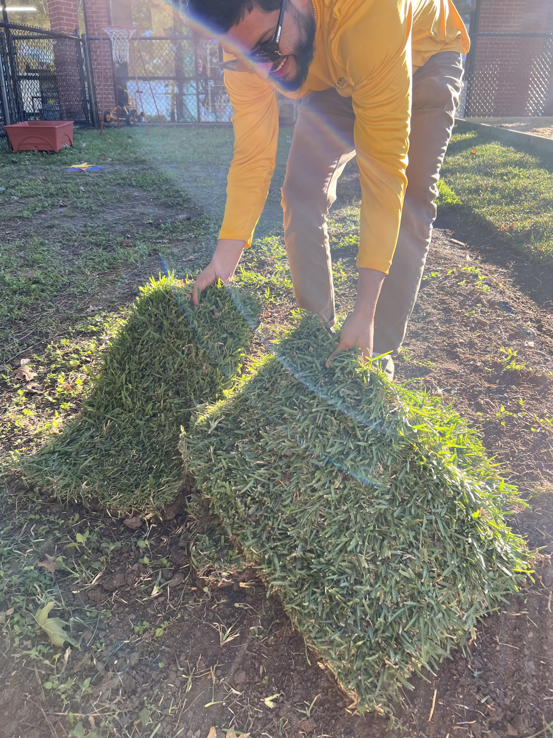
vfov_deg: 67.3
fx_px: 554
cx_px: 276
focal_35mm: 26
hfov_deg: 53.1
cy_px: 369
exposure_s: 1/471
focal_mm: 5.7
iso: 50
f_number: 1.5
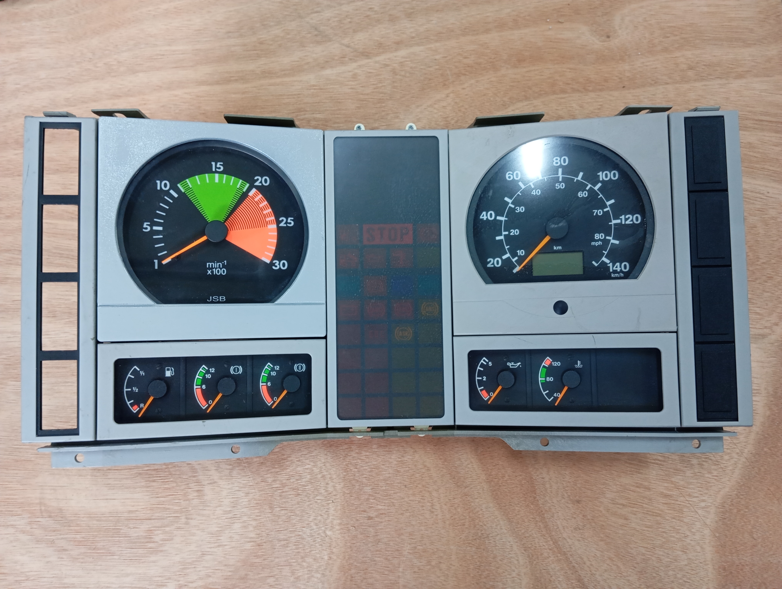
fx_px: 633
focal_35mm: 28
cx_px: 391
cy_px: 294
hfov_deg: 63.4
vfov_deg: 49.9
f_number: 1.8
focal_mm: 4.22
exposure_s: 1/33.3
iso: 1076
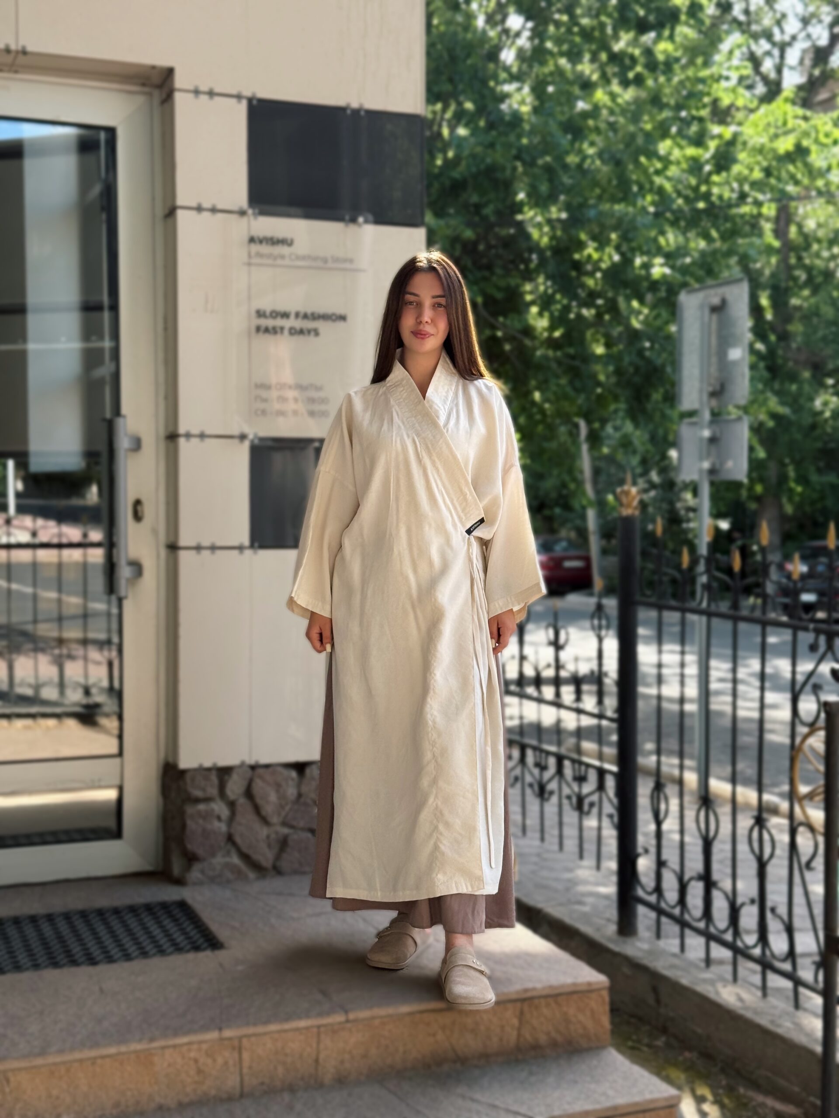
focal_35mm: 48
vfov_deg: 39.7
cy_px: 559
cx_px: 420
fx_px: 1551
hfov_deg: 30.3
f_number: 1.78
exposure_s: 1/951
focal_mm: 6.76
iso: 80
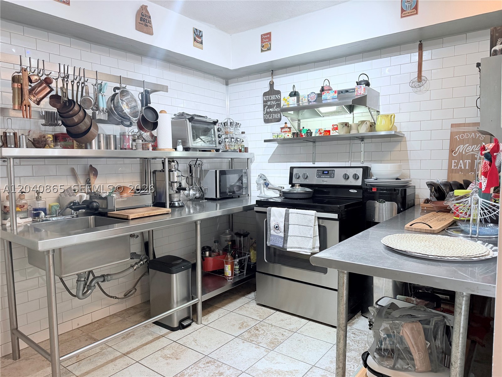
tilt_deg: -5.0
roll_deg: +1.2
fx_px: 348
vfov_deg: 56.8
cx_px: 251
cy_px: 188
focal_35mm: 24
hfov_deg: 71.6
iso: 160
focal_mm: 6.76
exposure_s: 1/60
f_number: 1.78
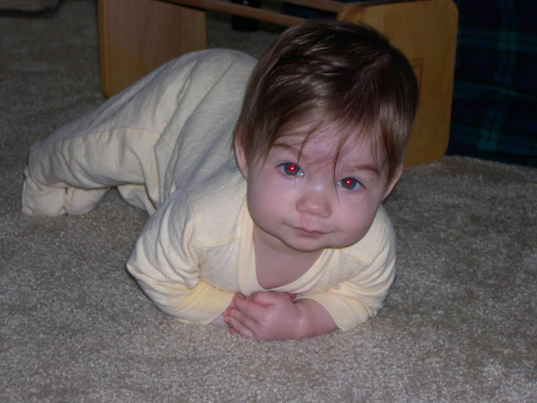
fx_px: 1582
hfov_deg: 19.3
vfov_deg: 14.5
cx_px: 268
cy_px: 202
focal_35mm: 102
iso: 100
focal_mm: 21.6
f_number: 4.8
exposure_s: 1/60
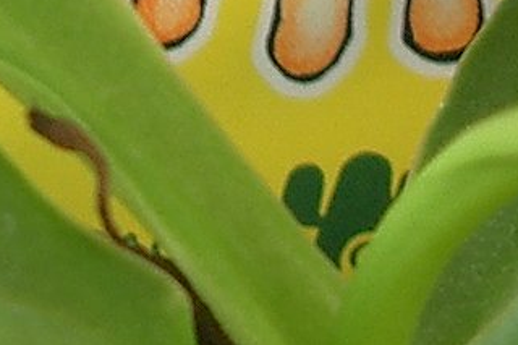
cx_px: 63
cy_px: -270
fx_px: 3351
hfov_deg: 8.8
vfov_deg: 5.8
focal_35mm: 233
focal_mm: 5.8
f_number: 2.6
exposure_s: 1/100
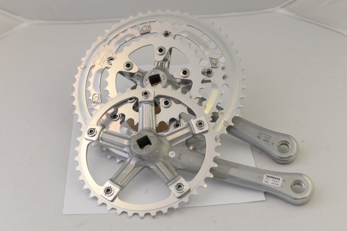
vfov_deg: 27.0
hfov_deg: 39.6
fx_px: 482
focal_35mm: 50
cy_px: 116
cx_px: 174
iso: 500
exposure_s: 1/40
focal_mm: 50
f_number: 5.6
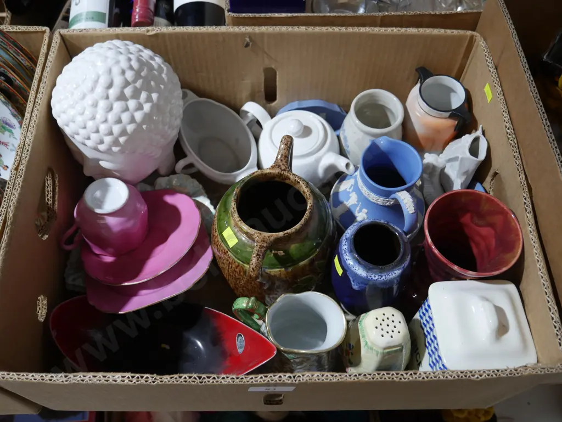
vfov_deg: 41.8
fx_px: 552
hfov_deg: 53.9
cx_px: 281
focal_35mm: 34
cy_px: 211
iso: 640
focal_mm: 17
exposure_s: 1/60
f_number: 4
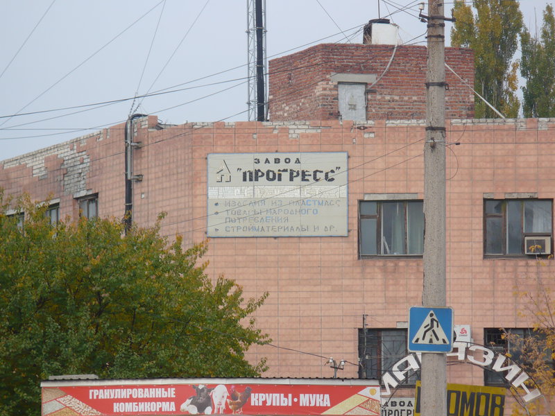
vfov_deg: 6.7
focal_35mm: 222
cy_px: 208
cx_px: 278
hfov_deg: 8.9
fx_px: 3559
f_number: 4.5
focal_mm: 36.6
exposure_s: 1/320
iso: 100
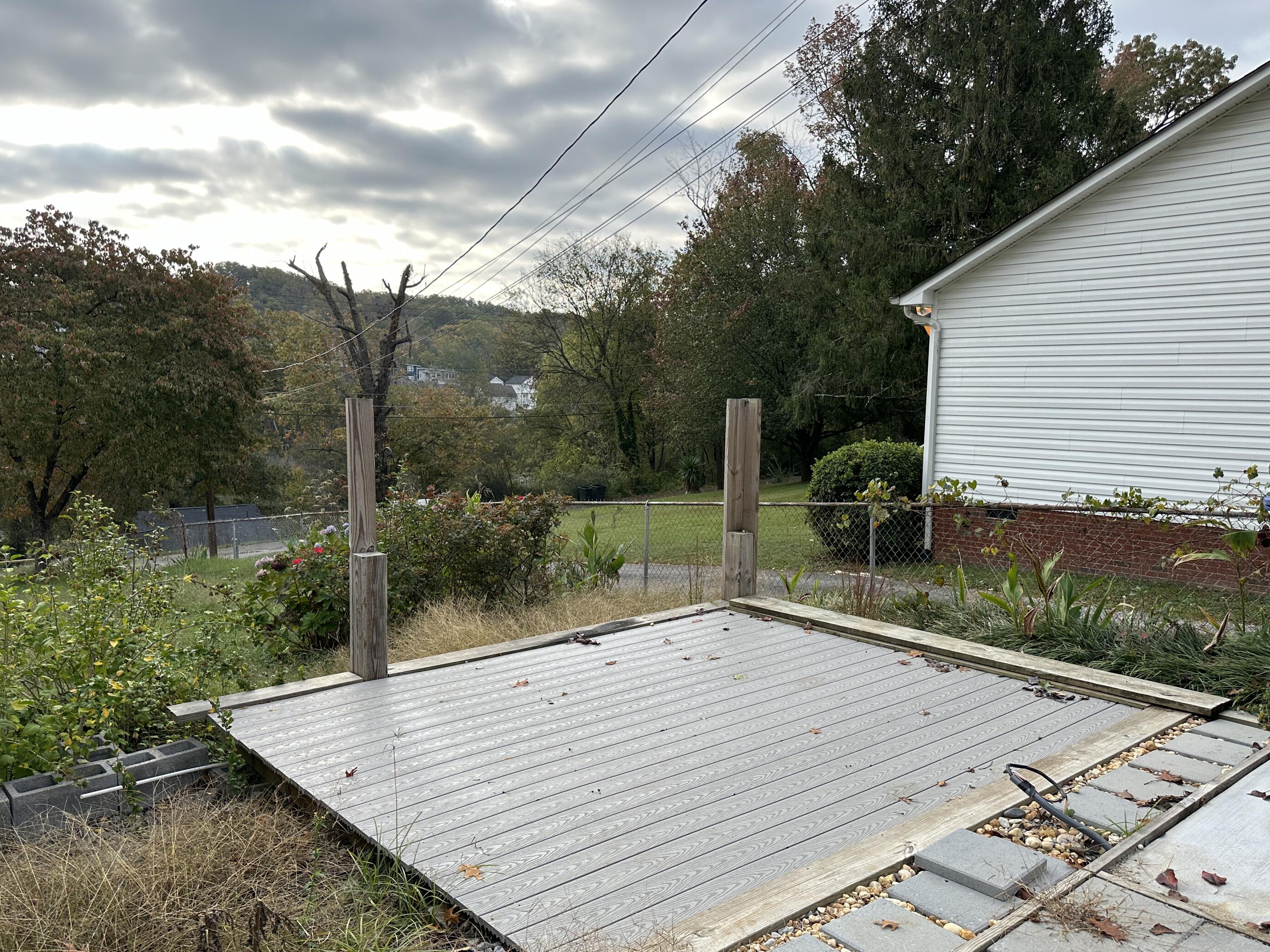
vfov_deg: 53.0
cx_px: 628
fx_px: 954
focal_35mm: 26
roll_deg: -0.2
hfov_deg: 67.3
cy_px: 499
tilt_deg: -5.6
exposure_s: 1/1639
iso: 80
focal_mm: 6.86
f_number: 1.78
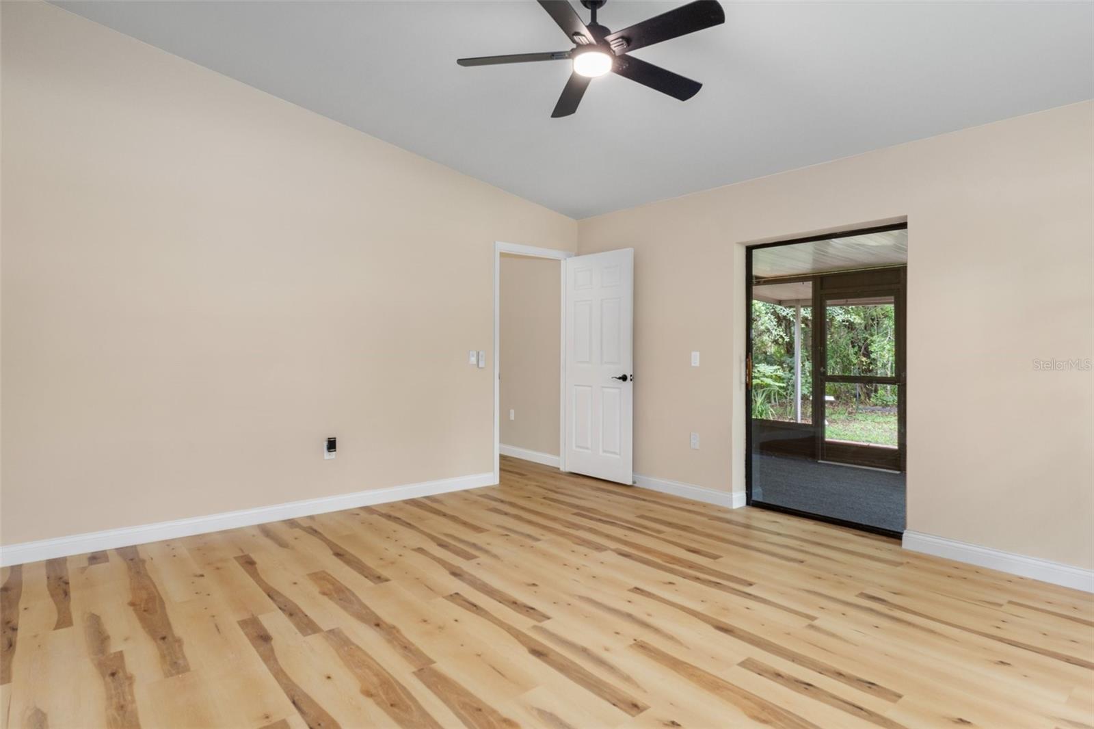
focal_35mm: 20
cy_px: 364
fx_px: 592
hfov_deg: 85.4
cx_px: 547
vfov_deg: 63.2
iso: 320
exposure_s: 1/3
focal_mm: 13
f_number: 8
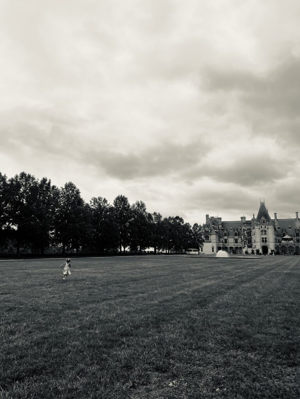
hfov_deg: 53.1
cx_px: 150
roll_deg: -0.9
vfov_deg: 67.3
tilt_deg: +11.9
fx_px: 300
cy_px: 200
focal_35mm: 26
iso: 32
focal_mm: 4.2
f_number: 1.6
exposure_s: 1/4464
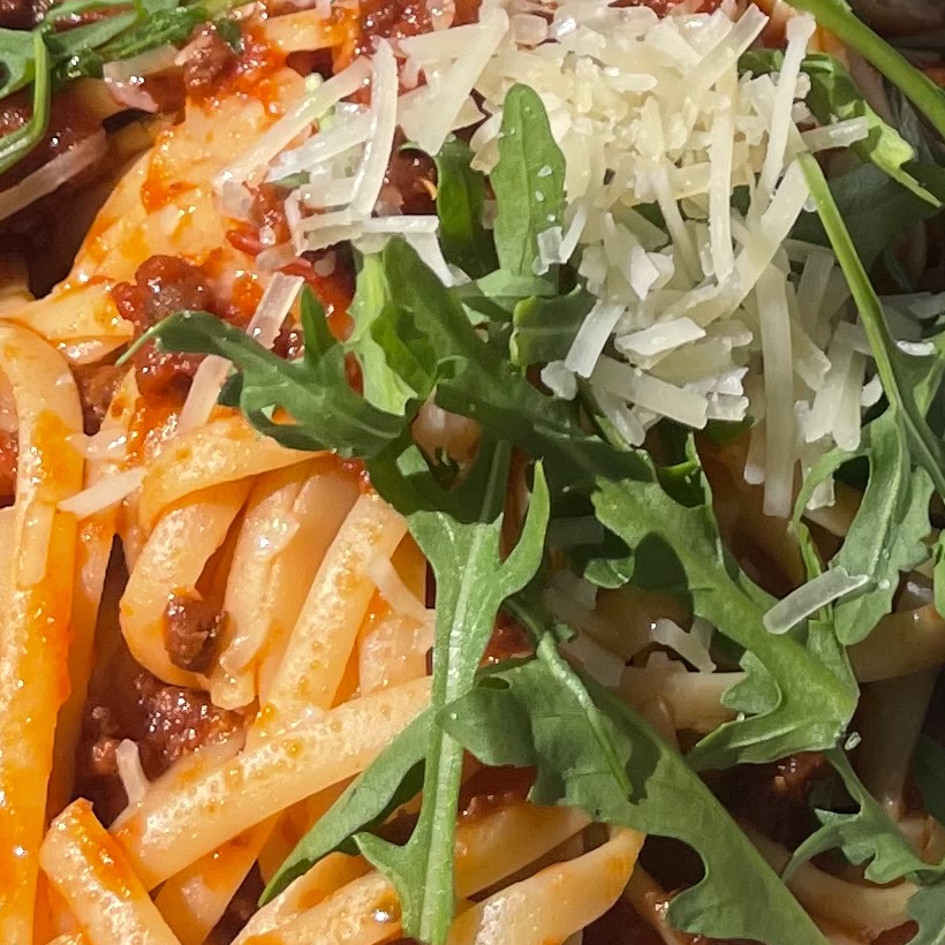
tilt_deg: -46.9
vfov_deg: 14.0
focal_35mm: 113
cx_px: 1025
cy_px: -634
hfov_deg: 15.1
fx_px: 3490
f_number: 1.6
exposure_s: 1/7299
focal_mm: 4.2
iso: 32
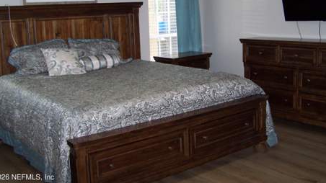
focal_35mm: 44
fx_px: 380
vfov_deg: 26.9
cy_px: 59
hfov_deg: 46.4
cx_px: 160
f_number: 2.8
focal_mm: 6.3
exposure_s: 1/60
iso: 140
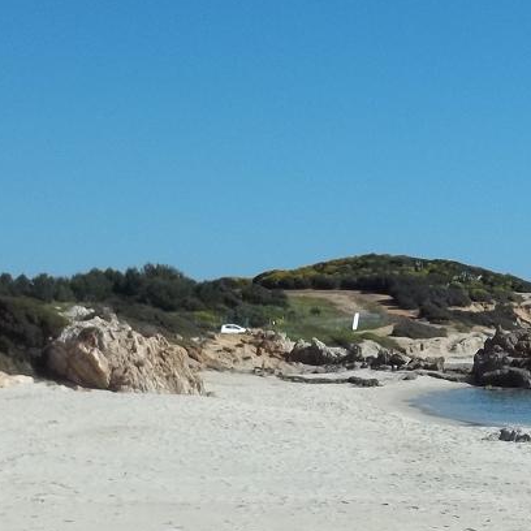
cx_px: 476
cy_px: 413
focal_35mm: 92
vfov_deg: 18.7
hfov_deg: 18.6
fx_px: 1597
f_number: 8
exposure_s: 1/250
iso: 64
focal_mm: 5.9
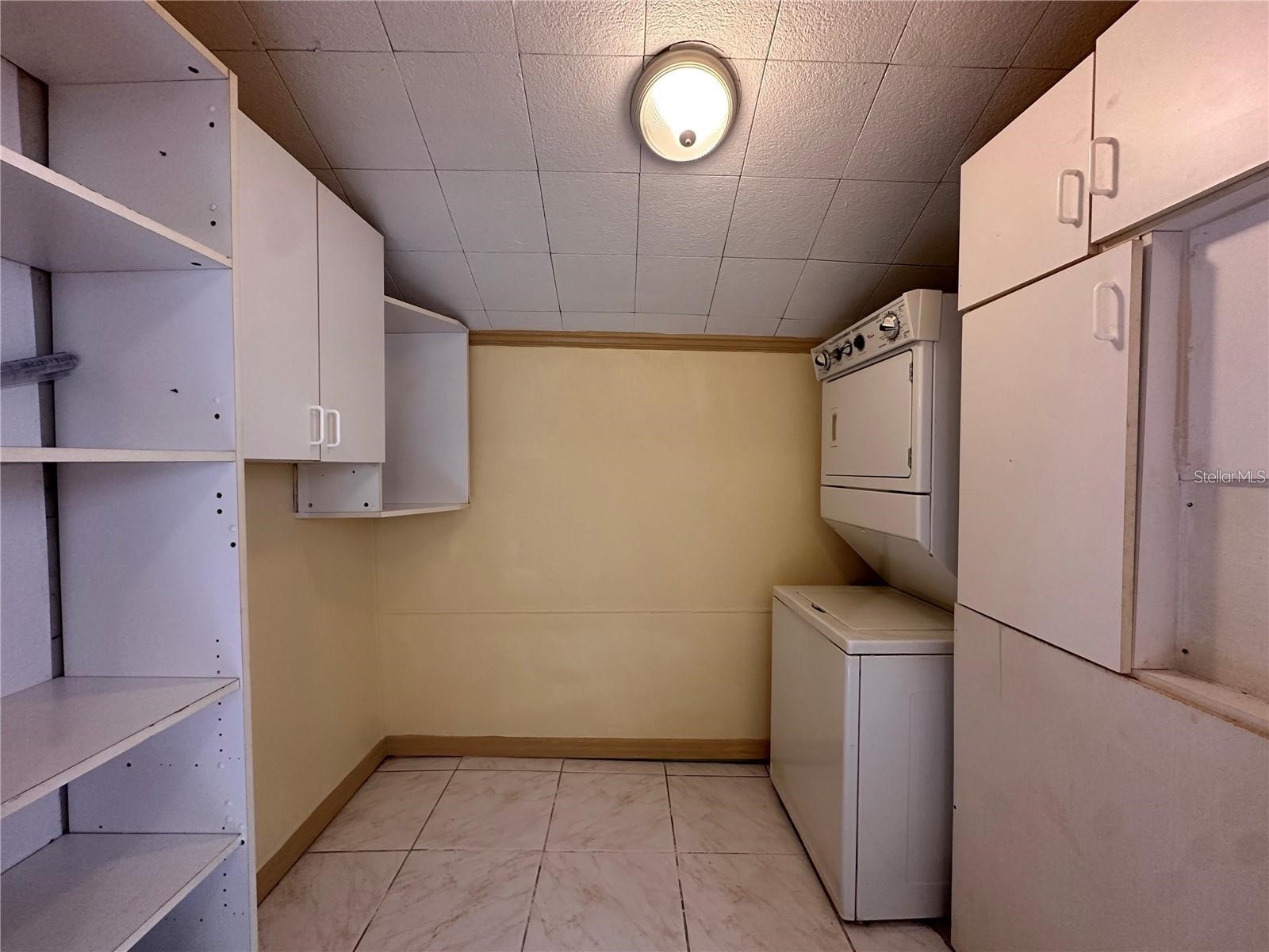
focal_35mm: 14
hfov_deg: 102.1
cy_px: 476
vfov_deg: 85.7
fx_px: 513
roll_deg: +0.2
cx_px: 634
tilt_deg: -0.4
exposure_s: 1/60
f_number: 2.2
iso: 320
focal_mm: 2.22
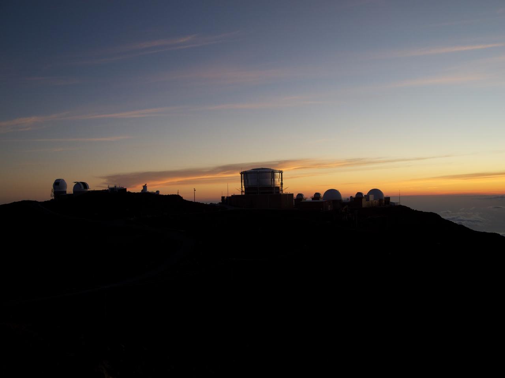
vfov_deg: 37.7
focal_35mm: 38
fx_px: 554
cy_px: 189
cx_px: 252
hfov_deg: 49.0
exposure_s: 1/195
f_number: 3.2
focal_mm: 8.1
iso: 100
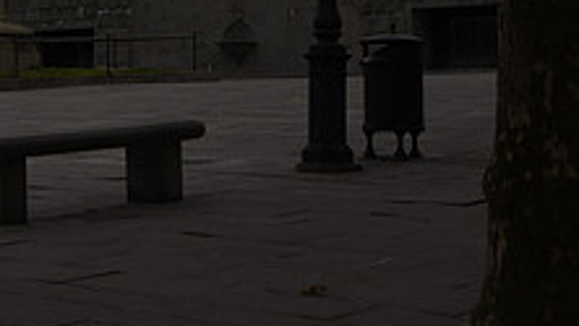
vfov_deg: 10.2
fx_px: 1766
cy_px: -160
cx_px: 63
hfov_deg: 18.3
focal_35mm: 115
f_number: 10
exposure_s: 1/400
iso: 80
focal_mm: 42
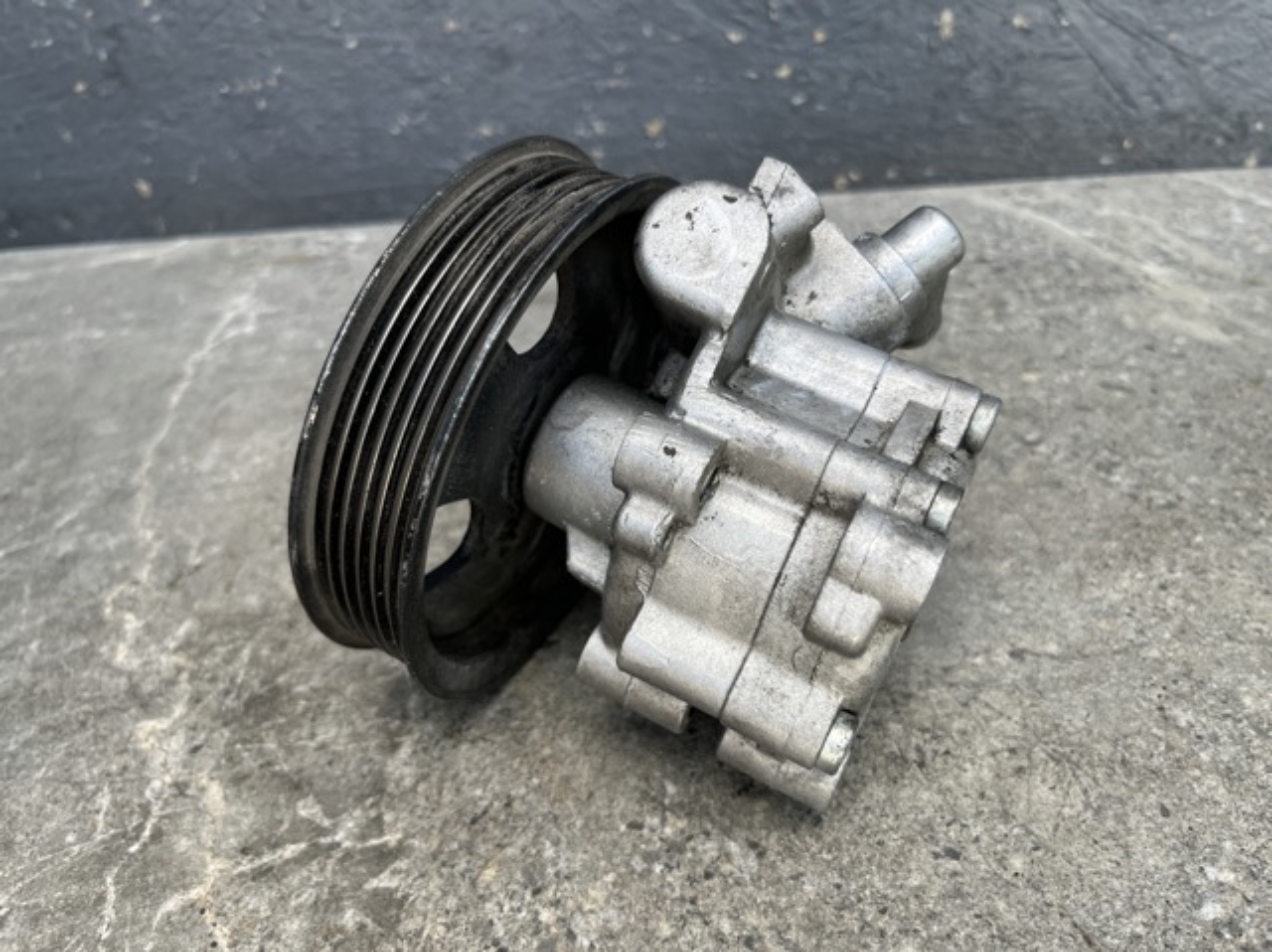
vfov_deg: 53.0
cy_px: 476
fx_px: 955
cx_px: 636
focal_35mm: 26
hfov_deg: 67.3
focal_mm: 5.1
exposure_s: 1/213
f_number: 1.6
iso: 40
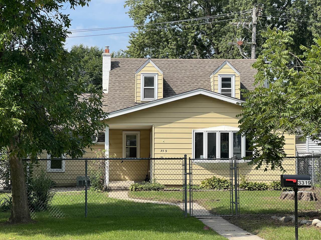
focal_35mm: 77
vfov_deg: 19.1
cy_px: 120
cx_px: 160
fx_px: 714
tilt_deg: +1.9
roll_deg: -0.5
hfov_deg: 25.3
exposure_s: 1/523
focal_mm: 9
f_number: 2.8
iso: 32
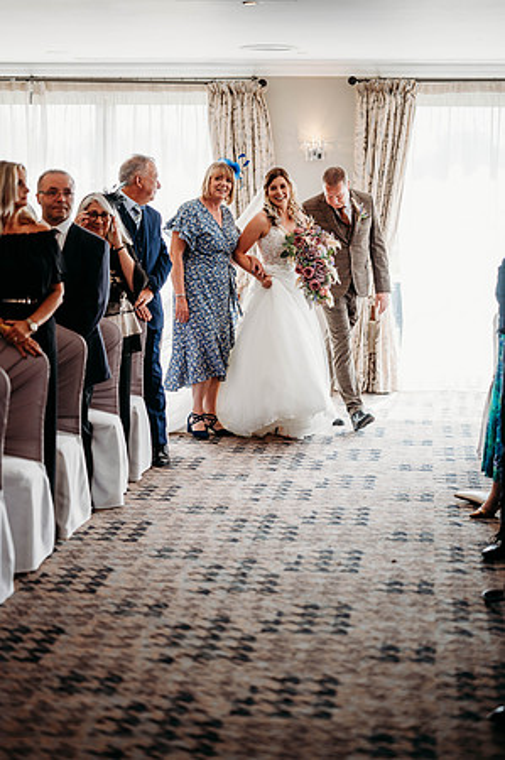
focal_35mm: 85
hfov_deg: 16.0
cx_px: 252
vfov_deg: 23.9
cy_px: 380
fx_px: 1793
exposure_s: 1/320
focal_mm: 85
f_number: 2
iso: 100
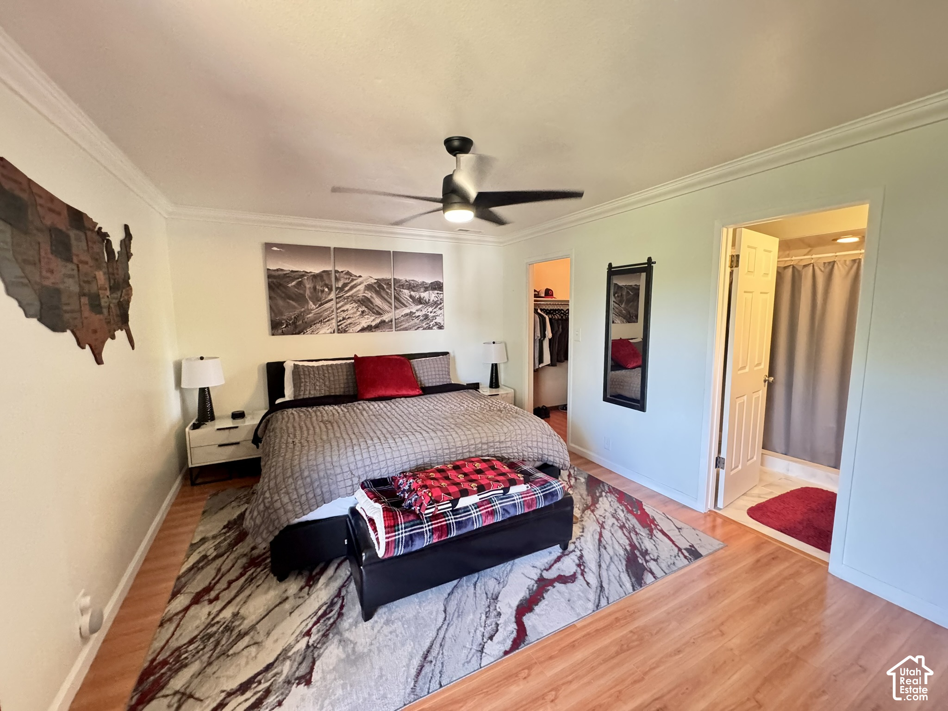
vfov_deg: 85.7
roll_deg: +0.6
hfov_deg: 102.1
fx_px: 383
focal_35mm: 14
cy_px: 356
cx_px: 474
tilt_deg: -6.1
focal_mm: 2.22
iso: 1000
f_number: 2.2
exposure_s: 1/40
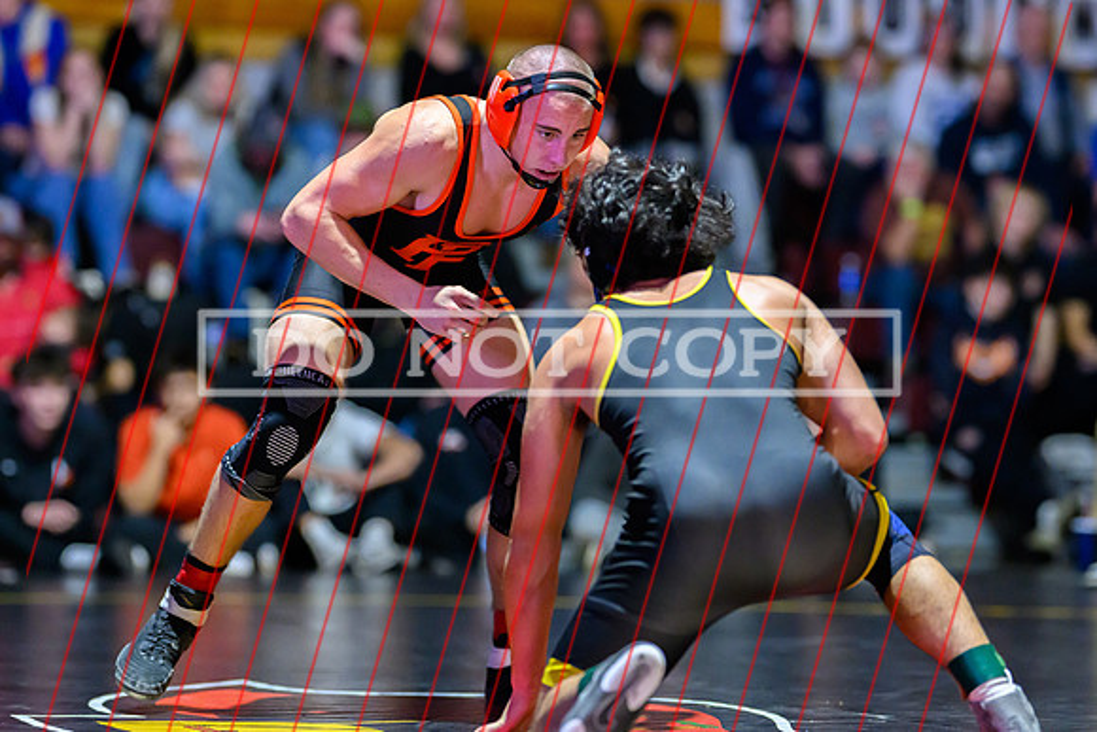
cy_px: 348
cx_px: 530
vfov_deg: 9.5
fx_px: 4409
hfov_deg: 14.2
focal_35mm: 145
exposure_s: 1/500
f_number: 2
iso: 8000
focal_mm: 135
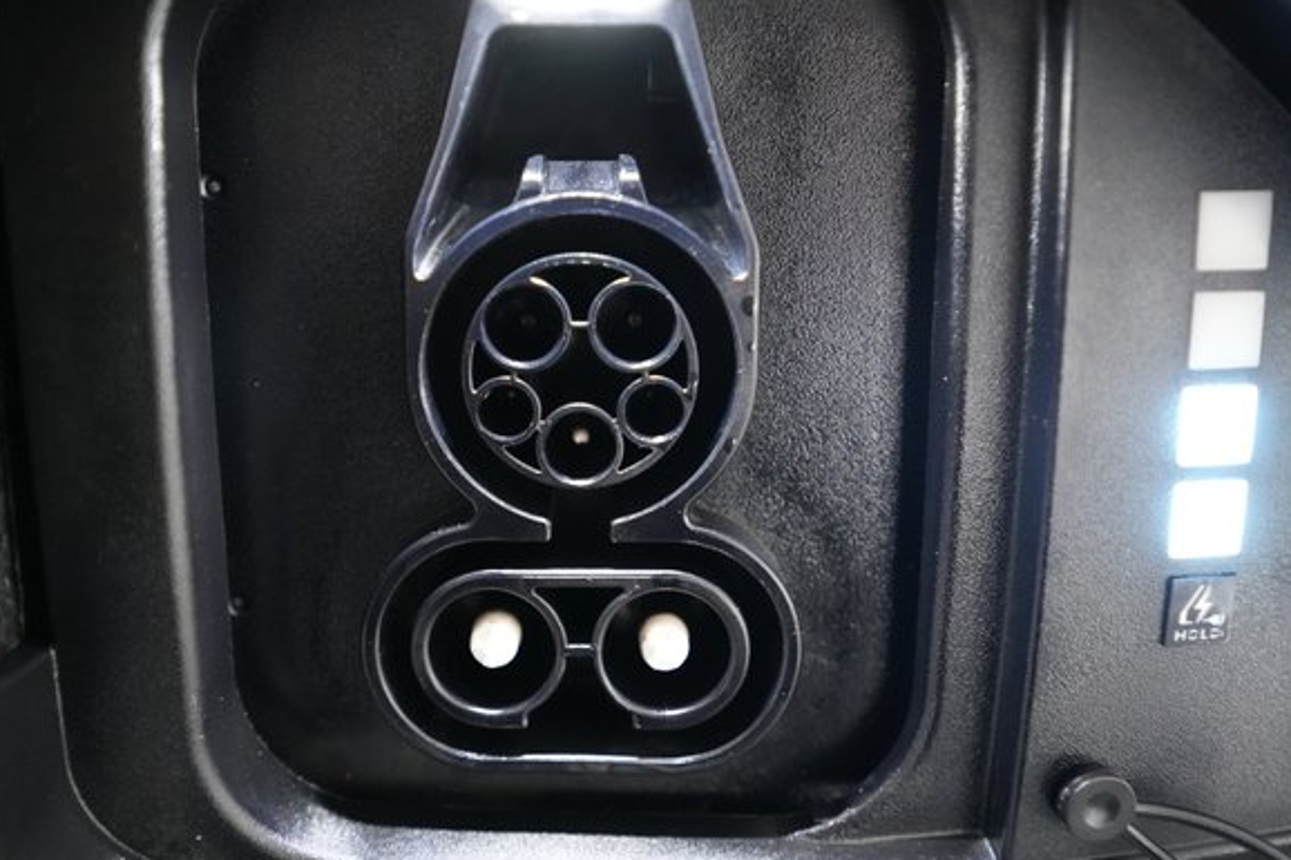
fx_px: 1111
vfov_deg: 42.3
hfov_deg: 60.2
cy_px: 420
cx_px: 578
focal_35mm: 31
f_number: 2.8
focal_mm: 28
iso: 8000
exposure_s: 1/60
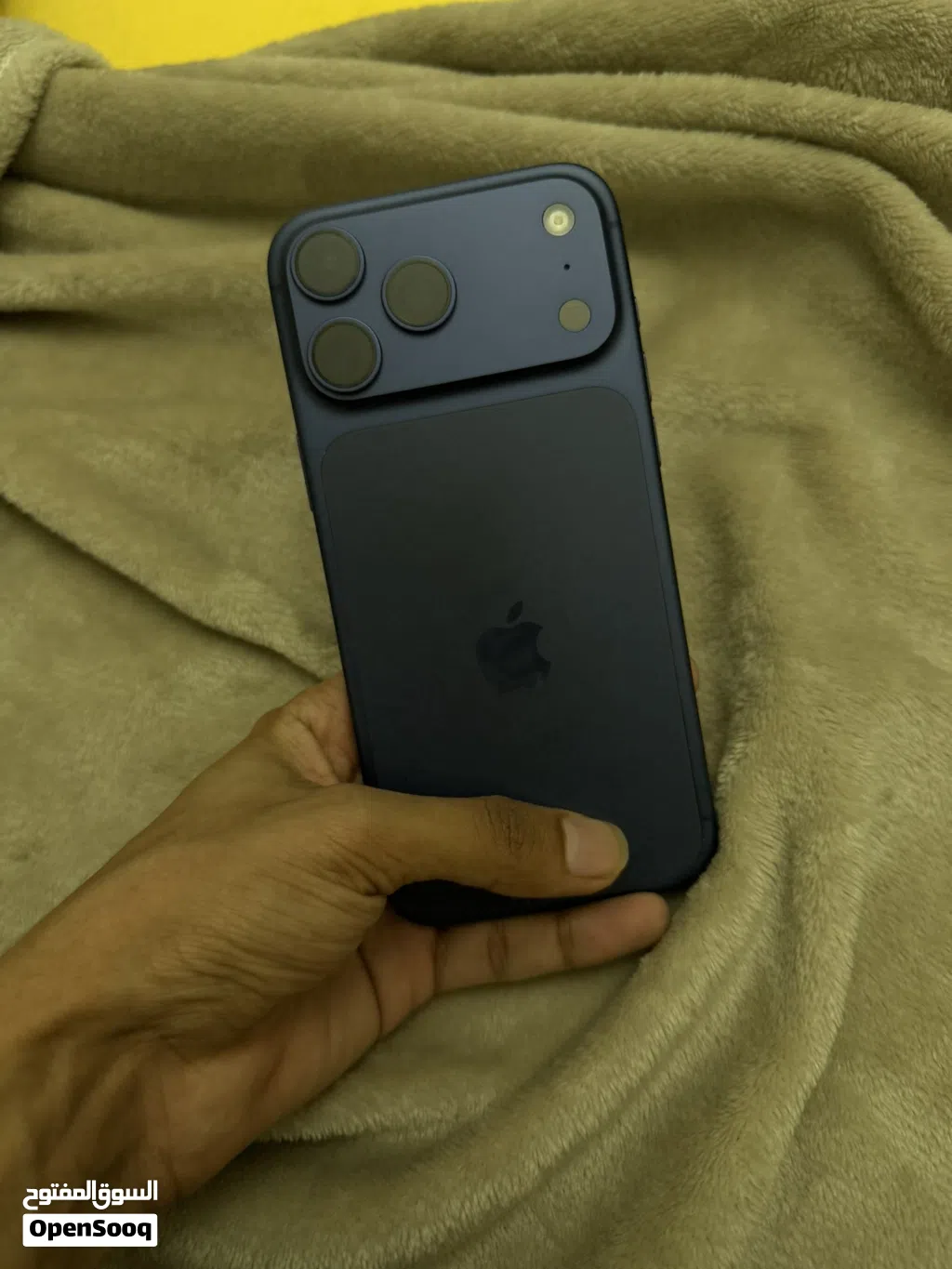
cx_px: 476
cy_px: 634
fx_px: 880
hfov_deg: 56.8
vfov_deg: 71.6
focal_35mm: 24
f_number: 1.78
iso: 200
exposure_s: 1/100
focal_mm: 6.76
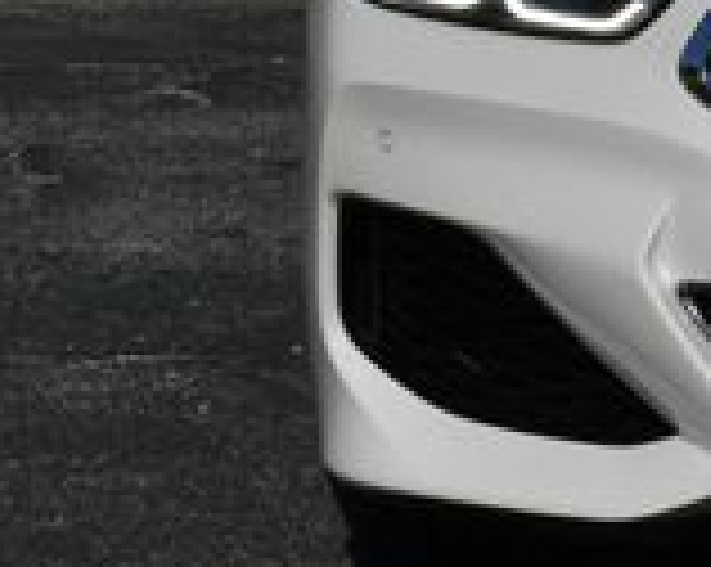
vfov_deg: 6.3
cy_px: -99
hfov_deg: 7.7
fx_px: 5128
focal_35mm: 244
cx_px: 1292
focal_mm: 32
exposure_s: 1/400
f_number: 10
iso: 100
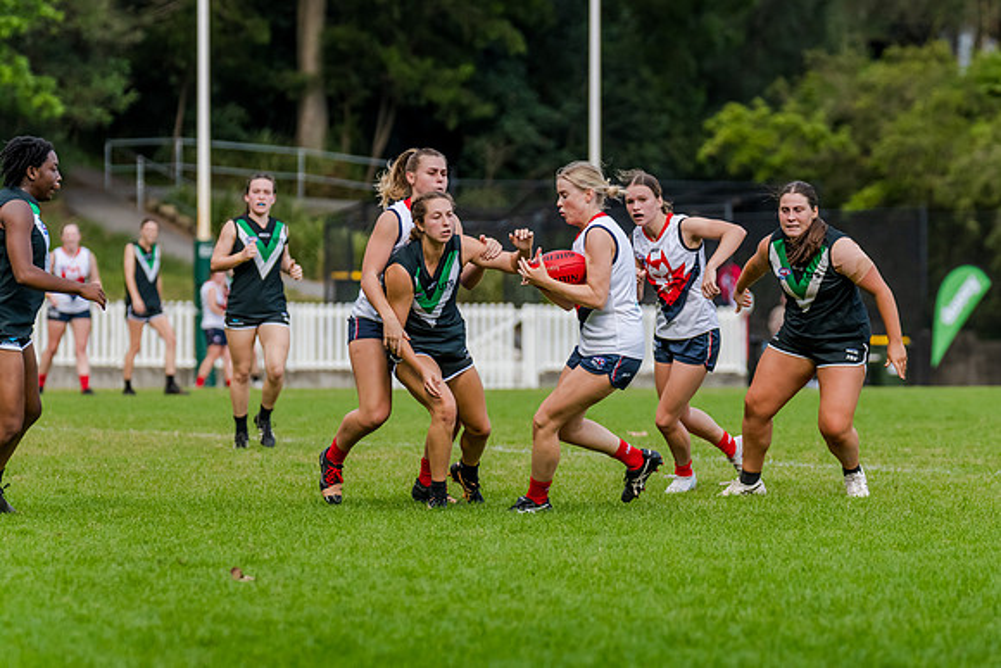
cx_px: 606
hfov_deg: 6.8
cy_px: 369
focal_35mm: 303
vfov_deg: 4.5
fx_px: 8418
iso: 800
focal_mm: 250
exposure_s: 1/2000
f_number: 4.5
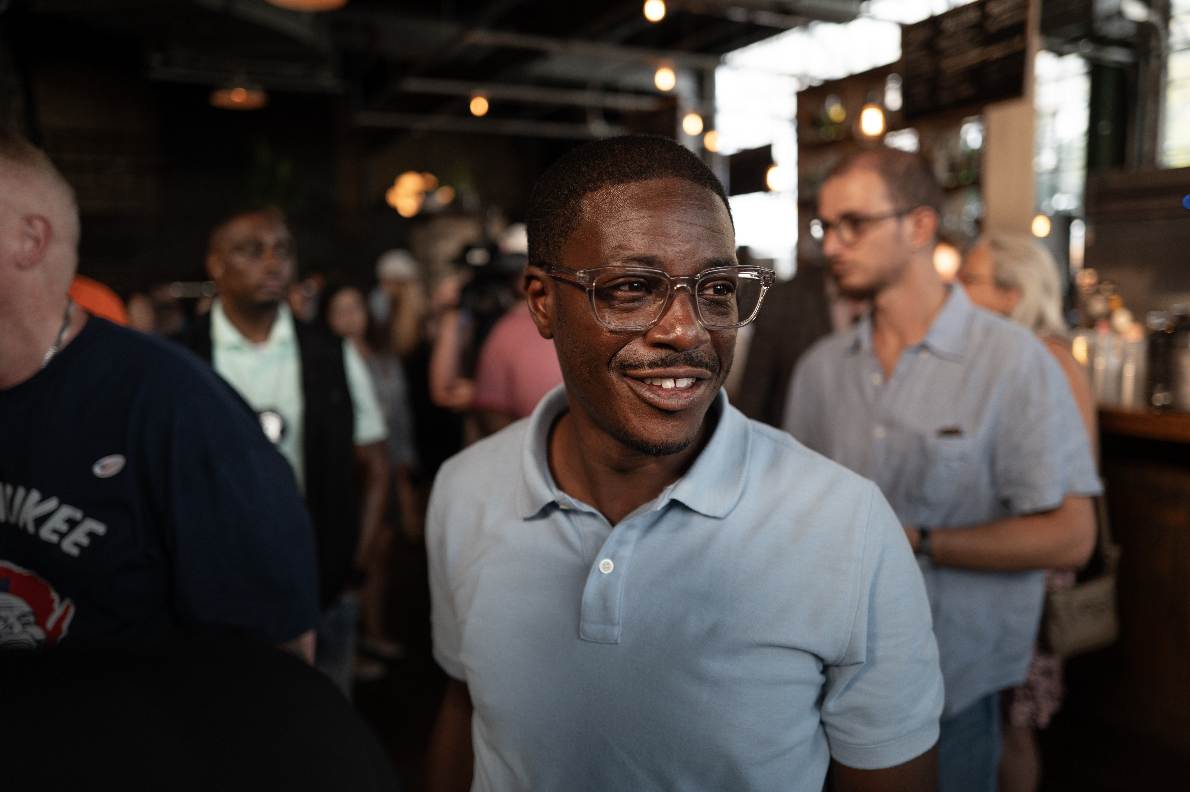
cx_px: 595
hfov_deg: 65.5
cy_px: 396
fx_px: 925
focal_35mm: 28
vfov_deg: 46.4
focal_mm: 28
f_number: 1.7
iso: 250
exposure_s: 1/250
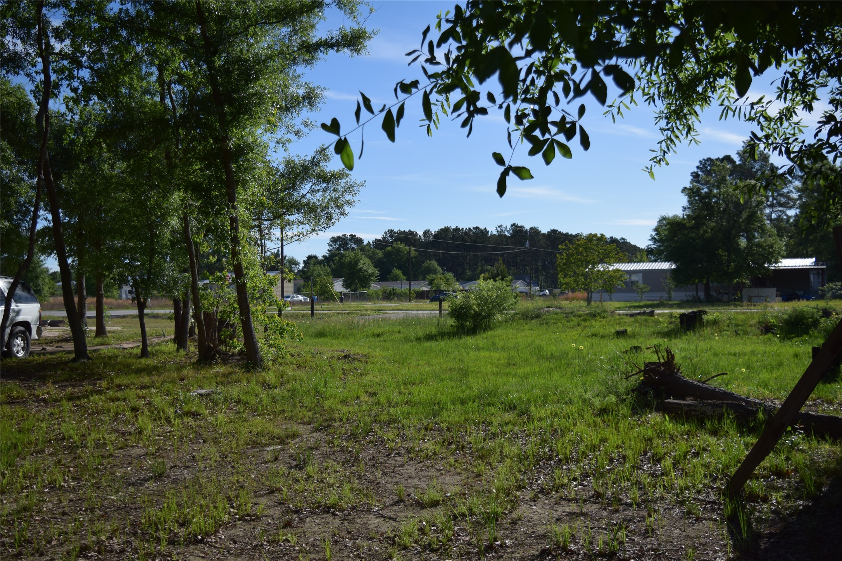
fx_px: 877
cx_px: 421
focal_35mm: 38
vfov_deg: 35.5
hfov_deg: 51.3
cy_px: 280
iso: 200
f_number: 4
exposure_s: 1/2500
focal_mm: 25
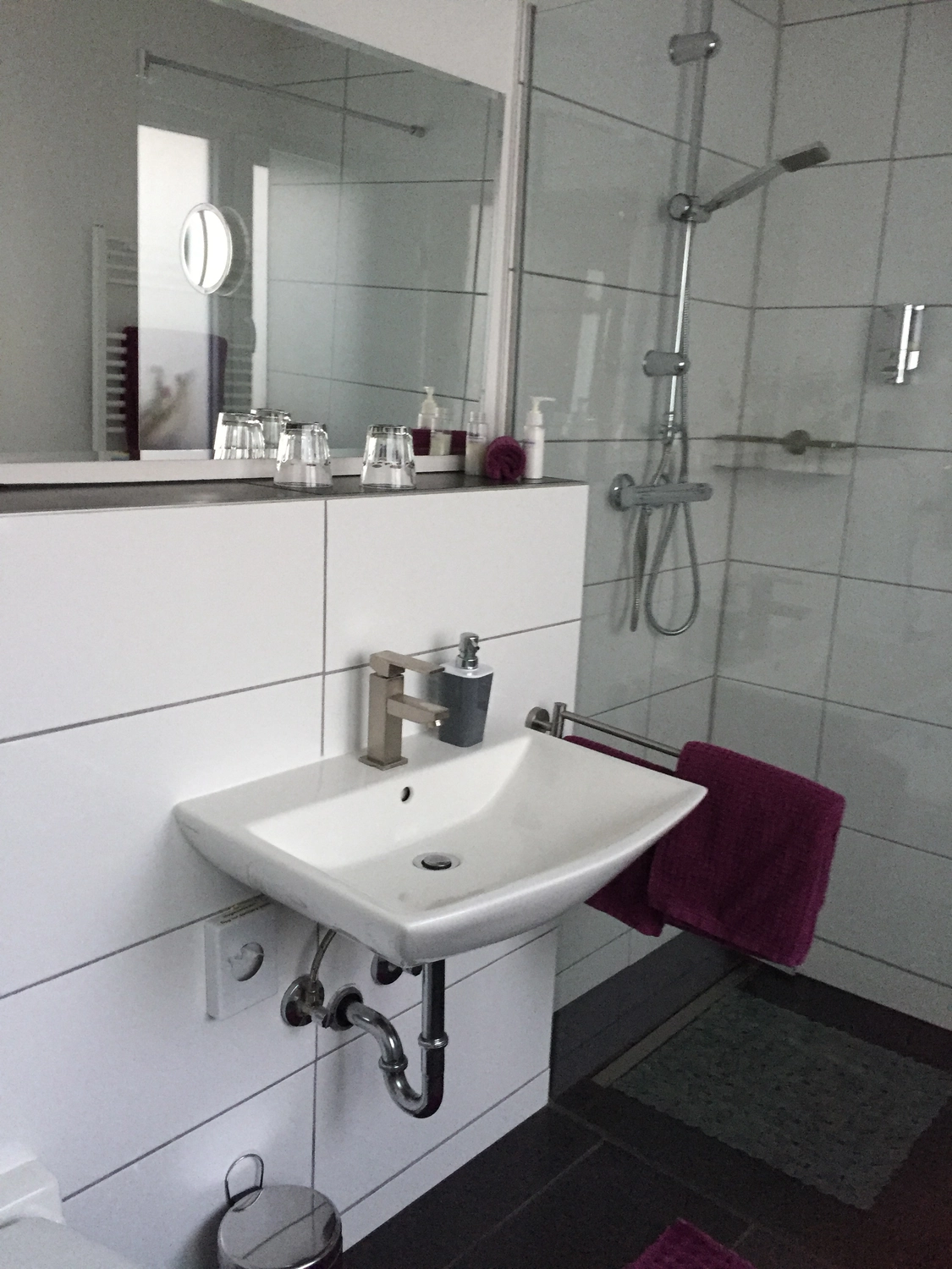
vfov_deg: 61.7
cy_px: 634
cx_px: 476
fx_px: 1063
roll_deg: -2.0
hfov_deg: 48.2
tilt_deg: -13.8
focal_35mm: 29
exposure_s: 1/33
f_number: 2.2
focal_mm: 4.15
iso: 250
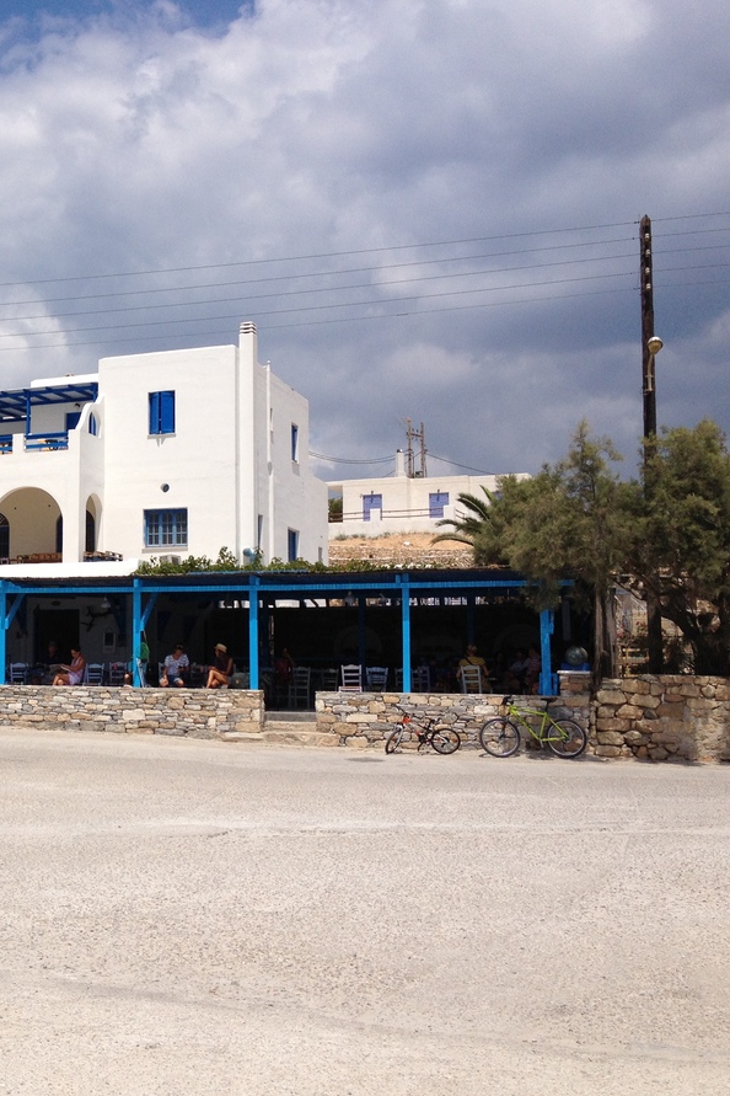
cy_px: 551
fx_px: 1490
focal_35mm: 49
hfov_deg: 26.2
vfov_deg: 40.3
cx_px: 18
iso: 50
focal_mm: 4.28
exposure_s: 1/3953
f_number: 2.4
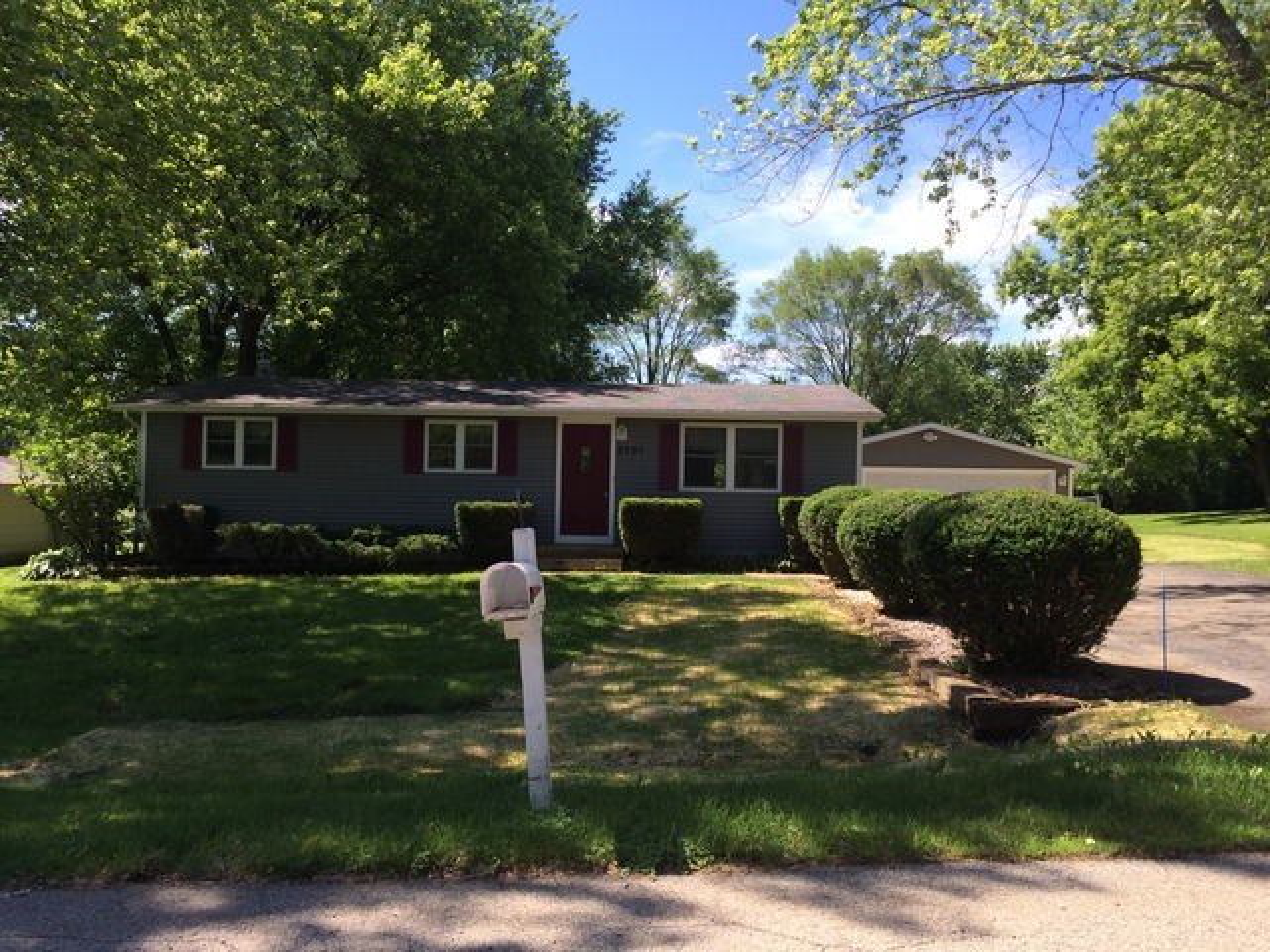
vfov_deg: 48.2
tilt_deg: +0.4
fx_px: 1064
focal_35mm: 29
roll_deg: -0.9
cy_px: 476
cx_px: 635
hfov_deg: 61.7
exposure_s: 1/912
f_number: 2.2
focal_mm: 4.15
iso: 32
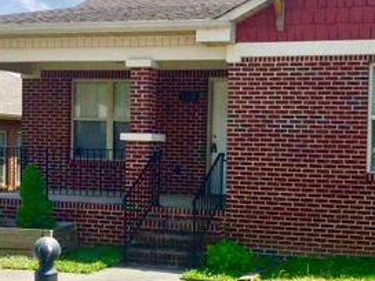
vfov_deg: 25.6
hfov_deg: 33.4
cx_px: 258
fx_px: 617
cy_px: 173
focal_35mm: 57
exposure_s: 1/1181
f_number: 2.4
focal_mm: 3.3
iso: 25
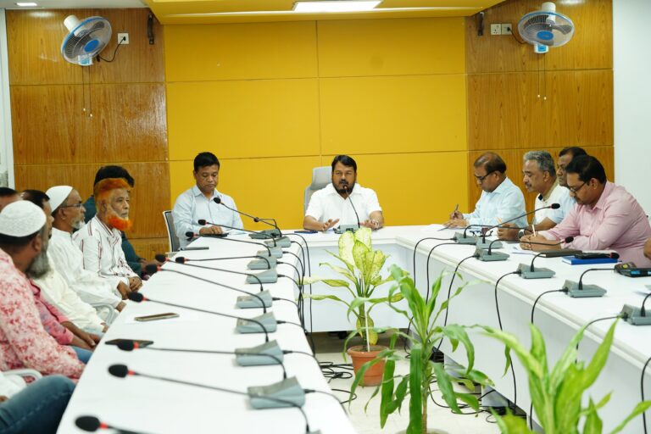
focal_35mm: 66
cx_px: 326
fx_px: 1193
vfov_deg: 20.6
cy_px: 217
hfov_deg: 30.5
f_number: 4.5
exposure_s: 1/125
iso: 1600
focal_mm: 66
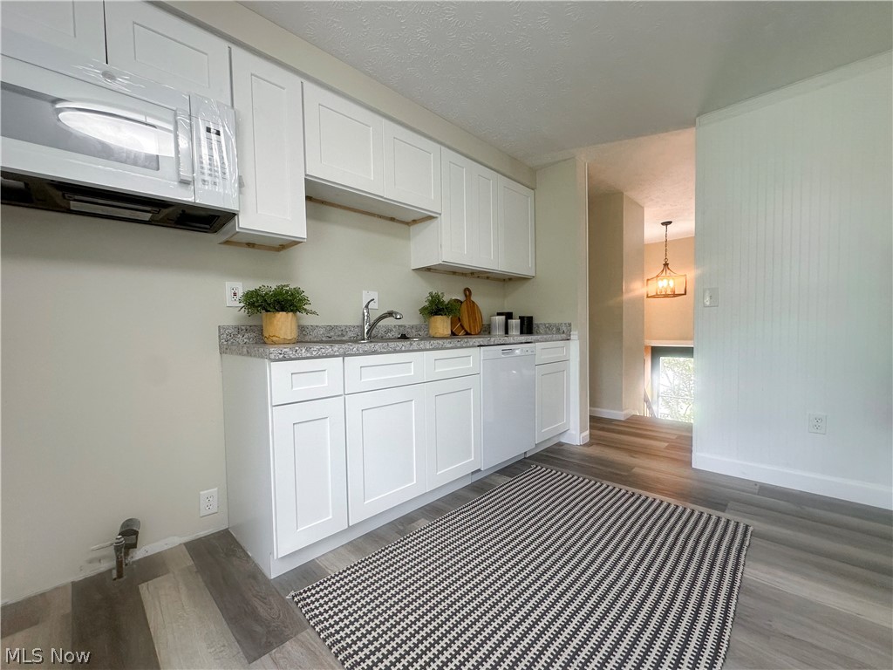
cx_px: 446
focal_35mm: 14
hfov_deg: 102.1
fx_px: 361
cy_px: 335
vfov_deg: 85.7
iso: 160
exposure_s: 1/120
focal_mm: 2.22
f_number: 2.2
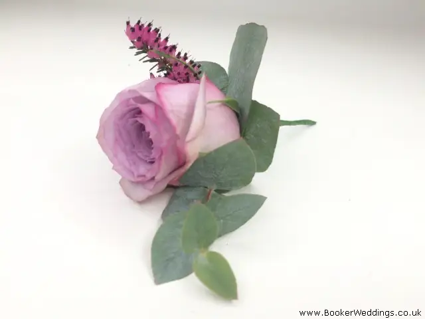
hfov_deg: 61.7
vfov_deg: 48.2
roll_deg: -3.0
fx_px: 356
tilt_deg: -30.0
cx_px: 212
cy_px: 160
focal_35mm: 29
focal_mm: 4.15
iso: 32
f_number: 2.2
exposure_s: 1/232
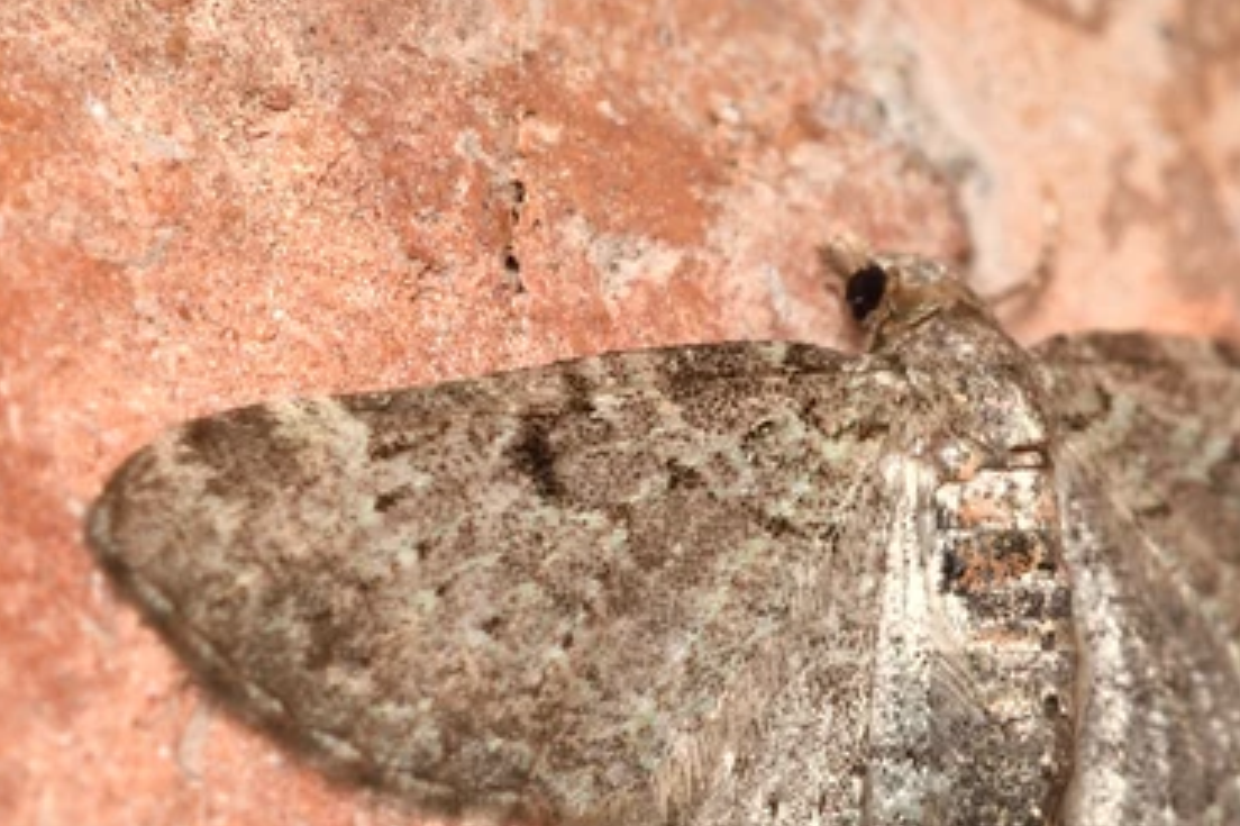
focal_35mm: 391
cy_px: 634
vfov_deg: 3.5
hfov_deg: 5.3
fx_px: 13461
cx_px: 947
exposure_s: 1/250
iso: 100
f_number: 10
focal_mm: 150
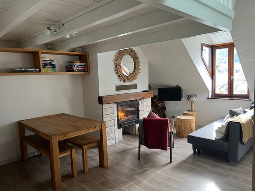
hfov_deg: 67.3
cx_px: 128
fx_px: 192
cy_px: 96
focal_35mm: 26
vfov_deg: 53.1
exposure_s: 1/96
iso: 125
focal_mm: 5.7
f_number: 1.5
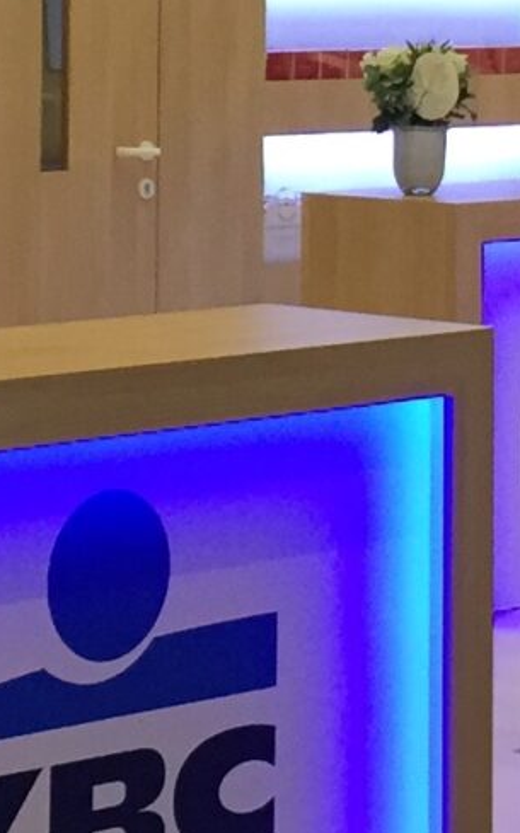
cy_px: -138
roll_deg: -0.8
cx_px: 198
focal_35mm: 161
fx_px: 3656
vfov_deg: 12.7
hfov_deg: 8.1
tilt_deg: +1.0
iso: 40
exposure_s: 1/30
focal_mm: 4.15
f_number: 2.2
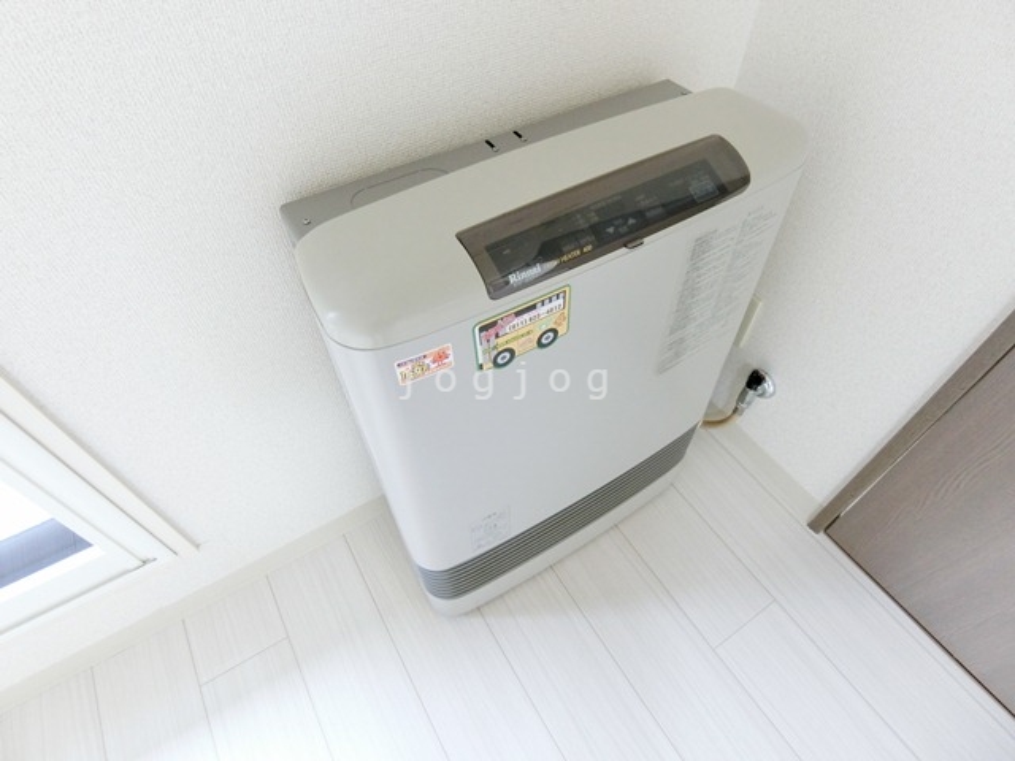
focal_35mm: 19
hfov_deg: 84.7
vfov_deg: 68.7
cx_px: 508
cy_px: 380
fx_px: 557
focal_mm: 4.06
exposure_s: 1/80
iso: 400
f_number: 2.7
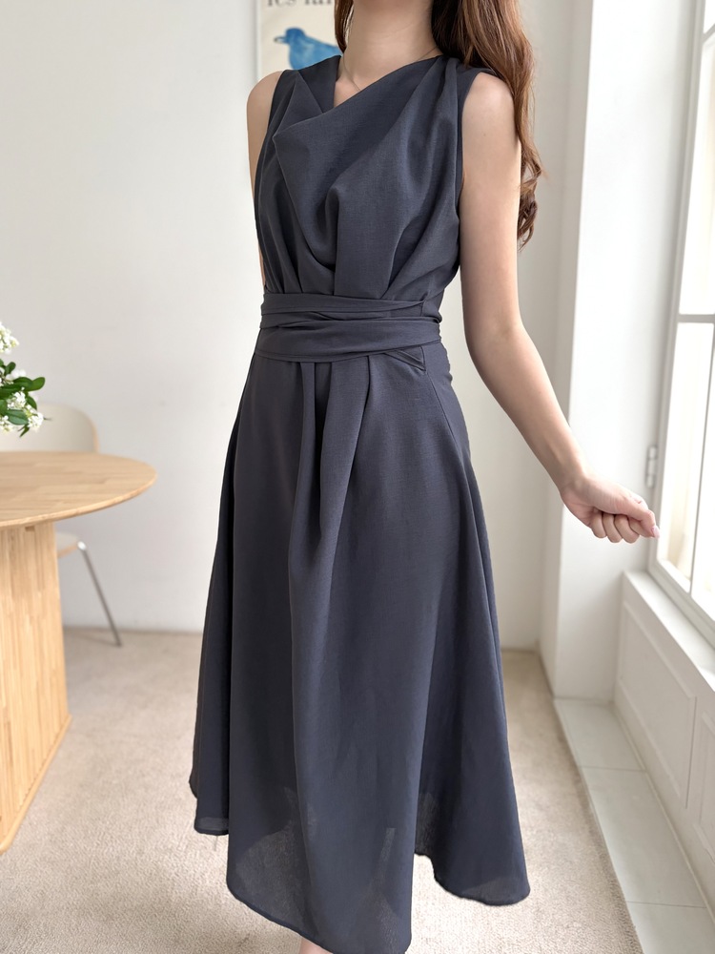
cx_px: 358
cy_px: 477
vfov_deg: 67.3
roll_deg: -0.6
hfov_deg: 53.1
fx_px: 716
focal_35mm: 26
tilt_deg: -10.1
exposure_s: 1/60
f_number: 1.6
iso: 200
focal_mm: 5.96
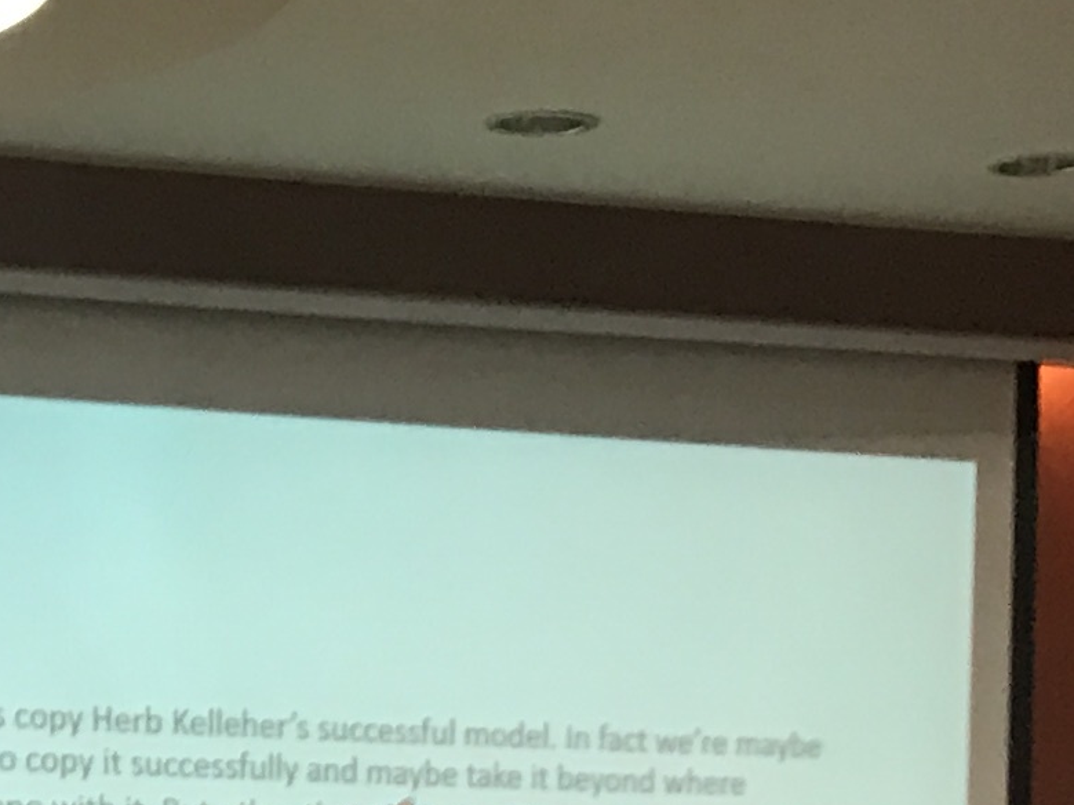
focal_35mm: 145
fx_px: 4498
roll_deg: +0.0
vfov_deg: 9.6
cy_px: 1585
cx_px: 295
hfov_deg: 13.6
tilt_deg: -5.5
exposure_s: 1/30
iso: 25
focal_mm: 3.99
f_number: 1.8
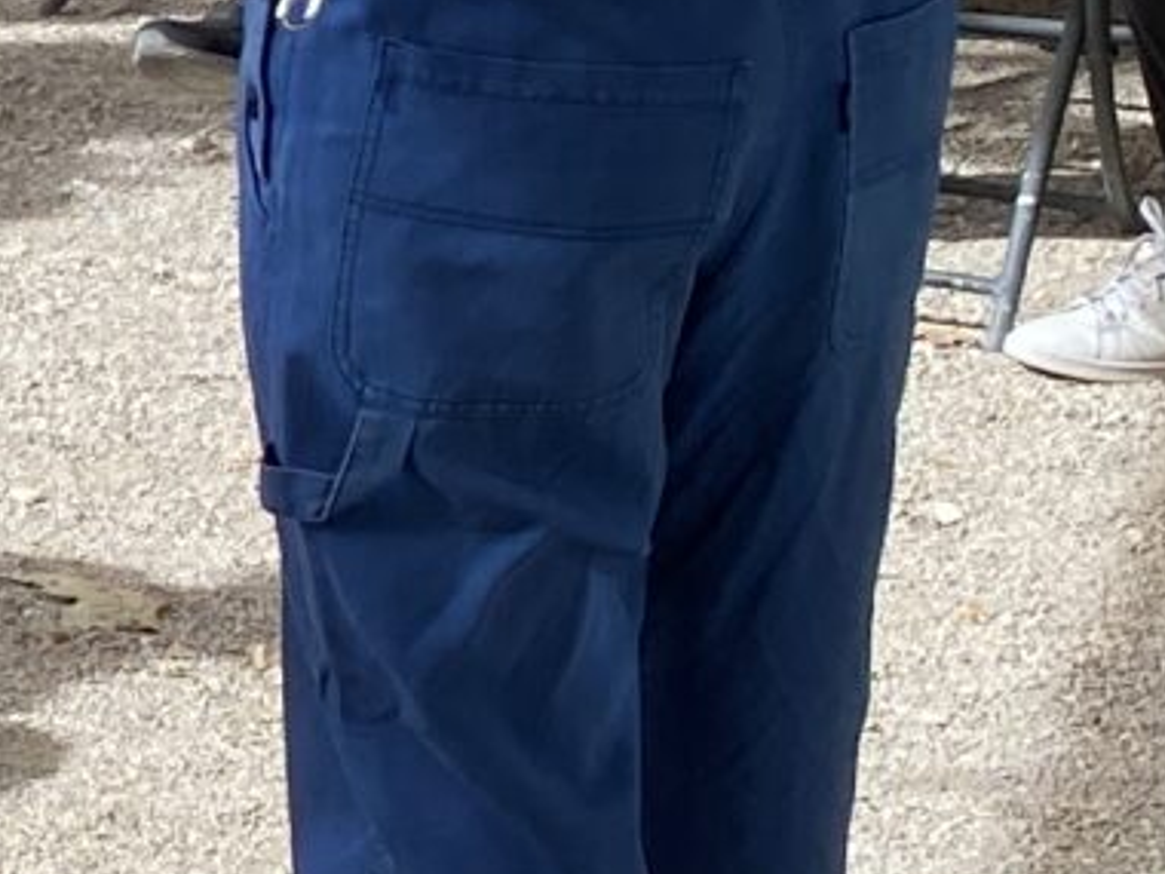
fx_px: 5890
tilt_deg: -12.6
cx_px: -1892
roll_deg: +1.8
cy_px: 31
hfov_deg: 9.6
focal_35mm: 175
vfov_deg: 8.4
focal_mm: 4.25
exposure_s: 1/702
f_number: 1.8
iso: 32
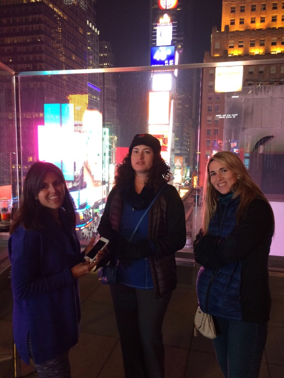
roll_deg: +0.4
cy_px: 189
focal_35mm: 29
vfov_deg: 61.7
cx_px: 142
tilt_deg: -7.1
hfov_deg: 48.2
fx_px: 317
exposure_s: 1/30
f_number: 2.2
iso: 160
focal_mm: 4.15
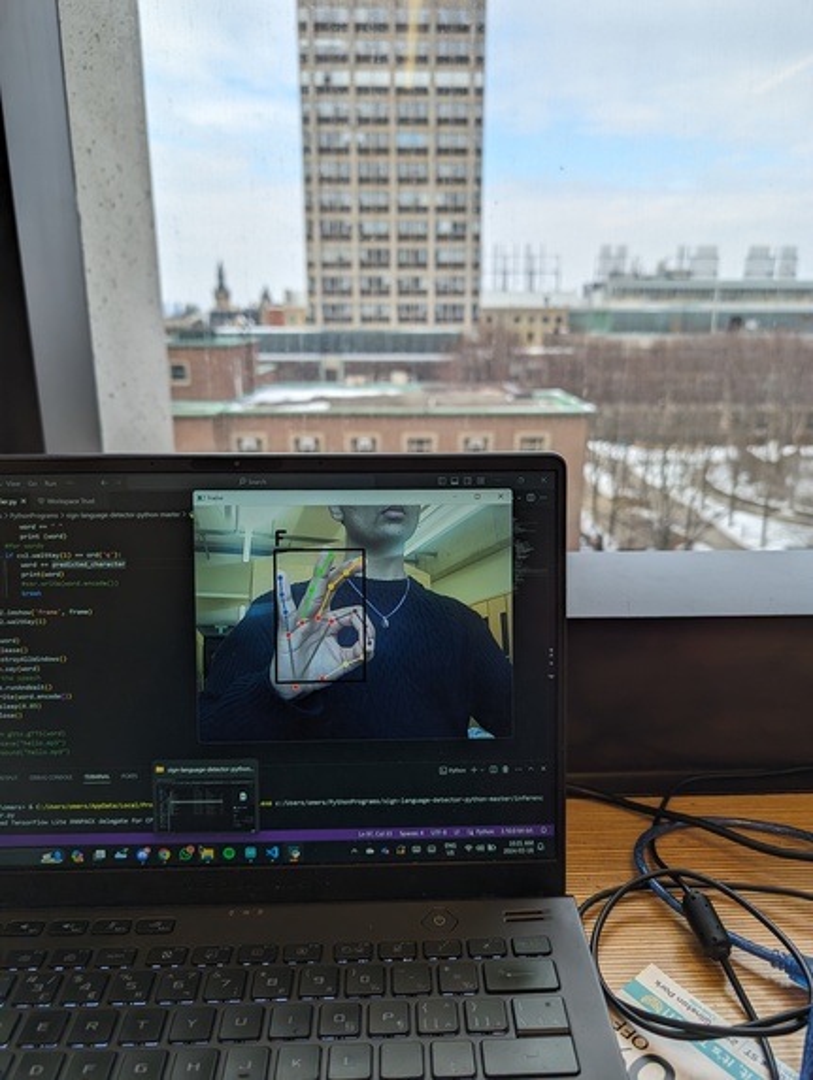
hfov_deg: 56.9
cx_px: 406
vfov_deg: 71.5
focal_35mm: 24
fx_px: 750
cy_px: 540
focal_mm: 6.9
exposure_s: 1/351
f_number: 1.68
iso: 22
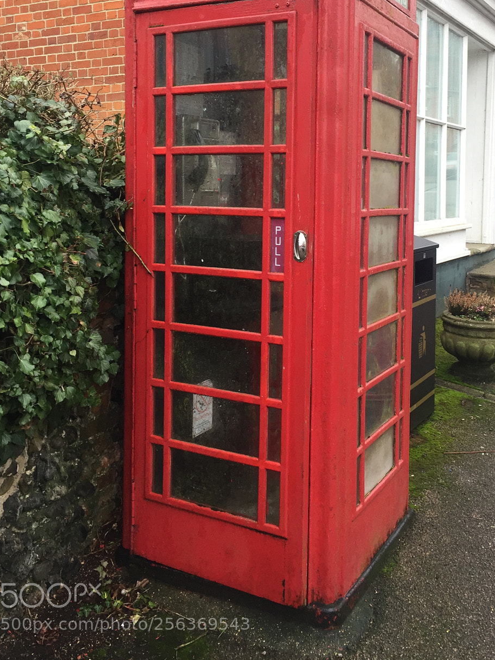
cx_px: 291
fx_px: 724
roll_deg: -0.6
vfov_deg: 48.4
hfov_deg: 37.6
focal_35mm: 38
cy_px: 234
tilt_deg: -3.4
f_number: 2.2
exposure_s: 1/100
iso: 50
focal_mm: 4.15
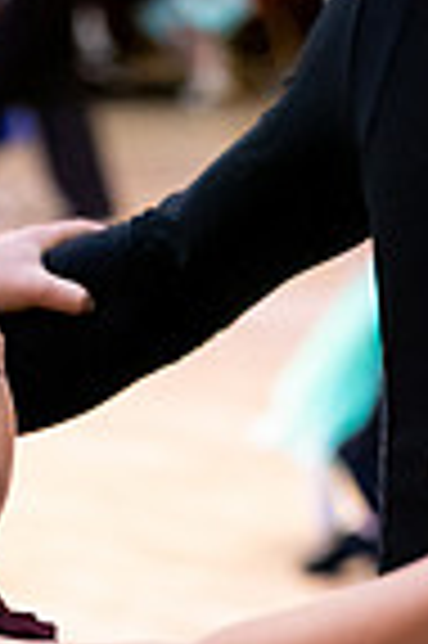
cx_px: -77
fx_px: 3950
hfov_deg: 6.2
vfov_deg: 9.1
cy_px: 950
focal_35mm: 221
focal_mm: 70
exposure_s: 1/400
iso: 6400
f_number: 2.8
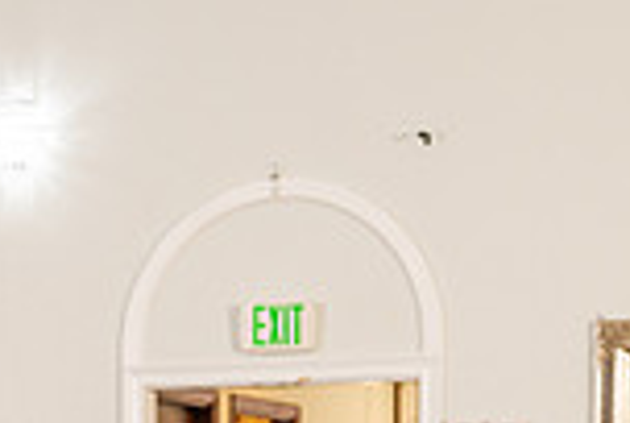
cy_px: 749
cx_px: -58
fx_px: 2402
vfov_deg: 9.6
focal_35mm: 137
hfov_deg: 14.6
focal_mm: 36
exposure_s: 1/160
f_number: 4.5
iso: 500
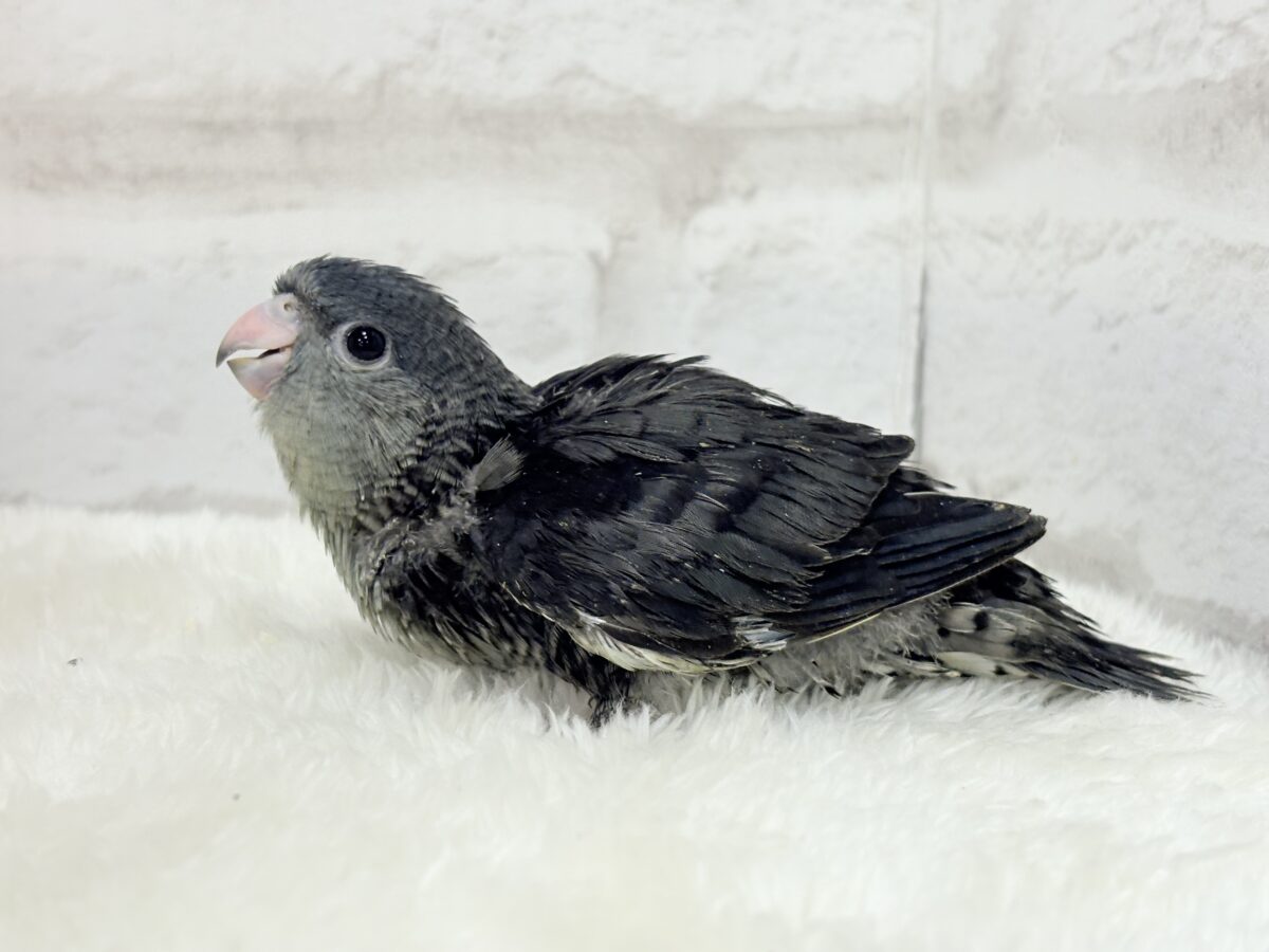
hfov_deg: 36.8
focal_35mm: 52
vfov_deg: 28.0
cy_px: 476
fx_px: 1906
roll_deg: -0.7
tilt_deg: -8.9
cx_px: 634
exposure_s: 1/100
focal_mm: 5.96
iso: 100
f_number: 1.6
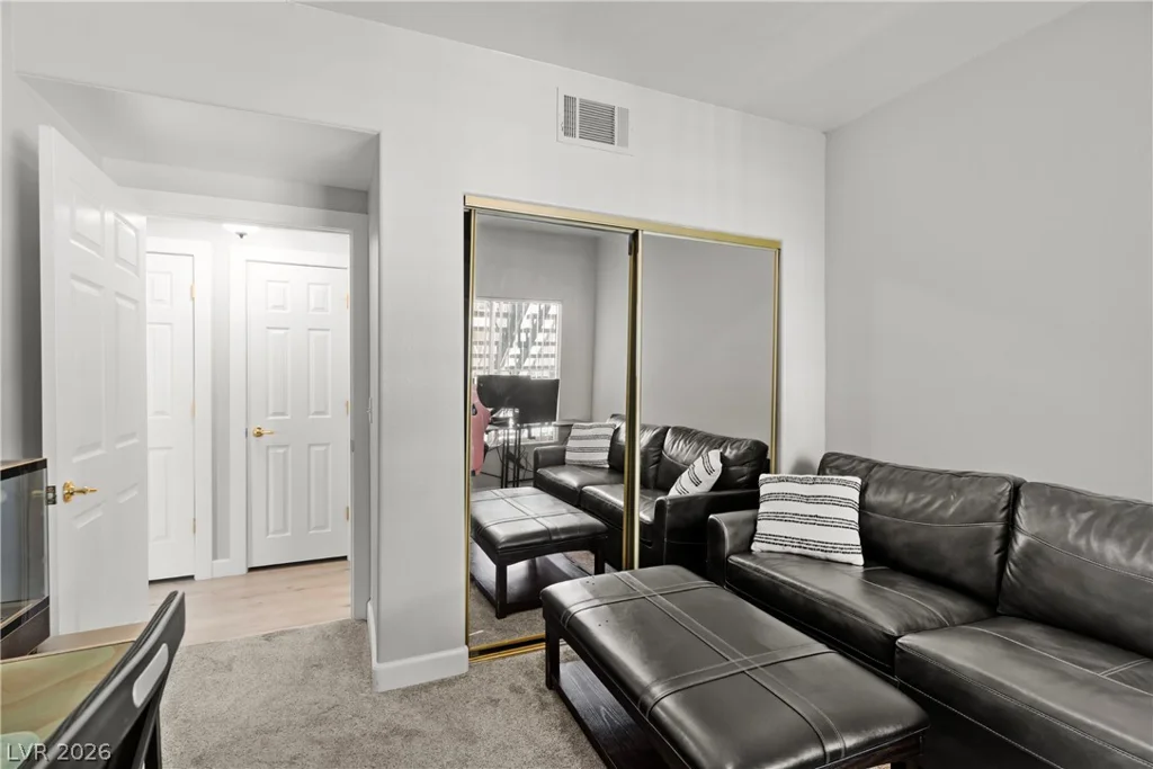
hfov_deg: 93.3
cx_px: 576
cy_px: 384
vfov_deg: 70.5
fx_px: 545
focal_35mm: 17
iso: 400
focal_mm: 17
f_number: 8
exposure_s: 1/2.5
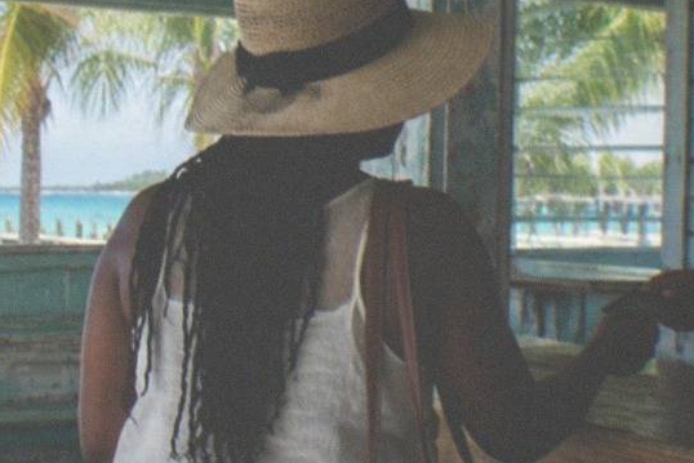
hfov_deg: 30.6
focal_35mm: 65
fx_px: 1253
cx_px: 210
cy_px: 240
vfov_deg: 20.9
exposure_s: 1/500
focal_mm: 35
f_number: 7.1
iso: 400
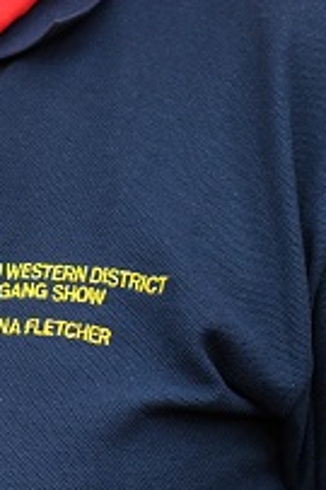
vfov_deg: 5.4
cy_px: -220
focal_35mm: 380
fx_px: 5170
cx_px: -58
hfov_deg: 3.6
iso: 400
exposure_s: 1/500
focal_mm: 85
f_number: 2.8
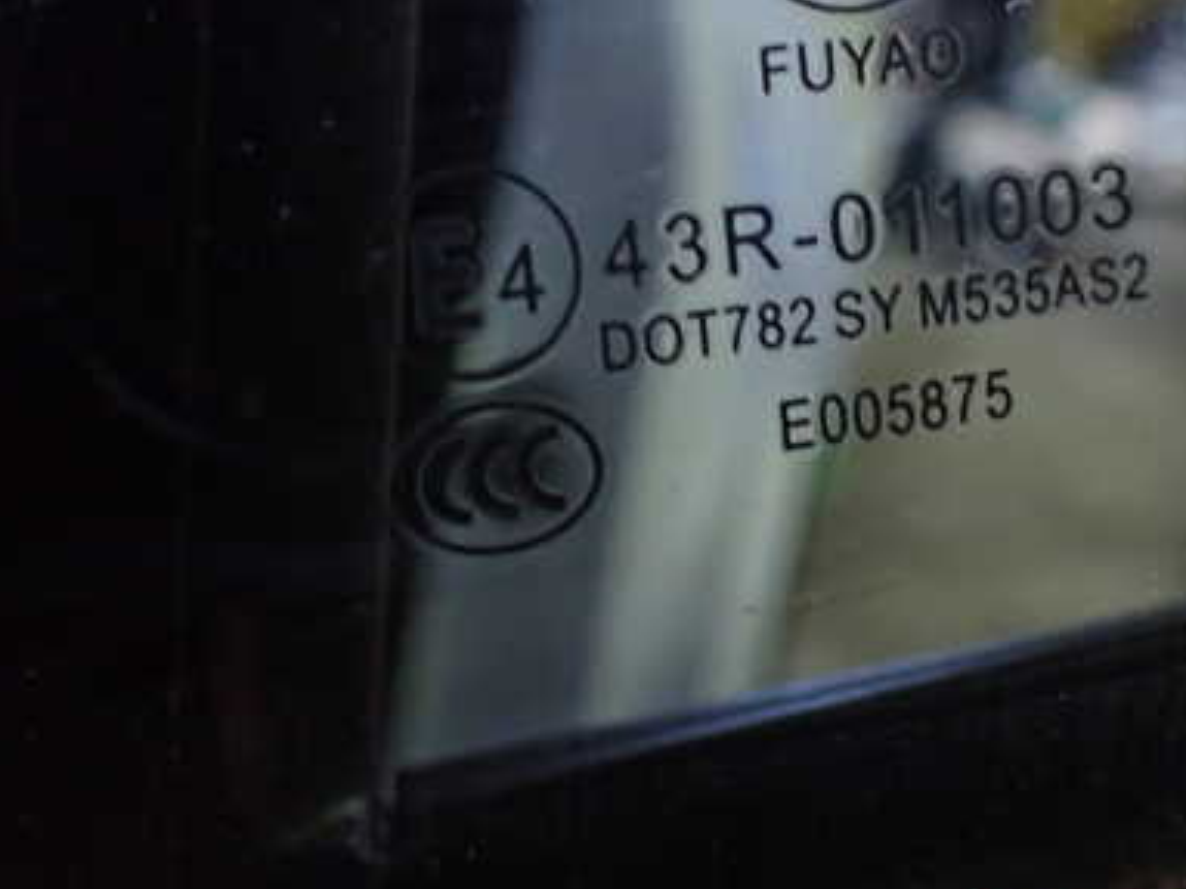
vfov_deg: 30.6
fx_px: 1610
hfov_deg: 40.1
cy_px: 273
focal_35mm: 47
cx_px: 749
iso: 1000
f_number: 2.3
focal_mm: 5.4
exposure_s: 1/30
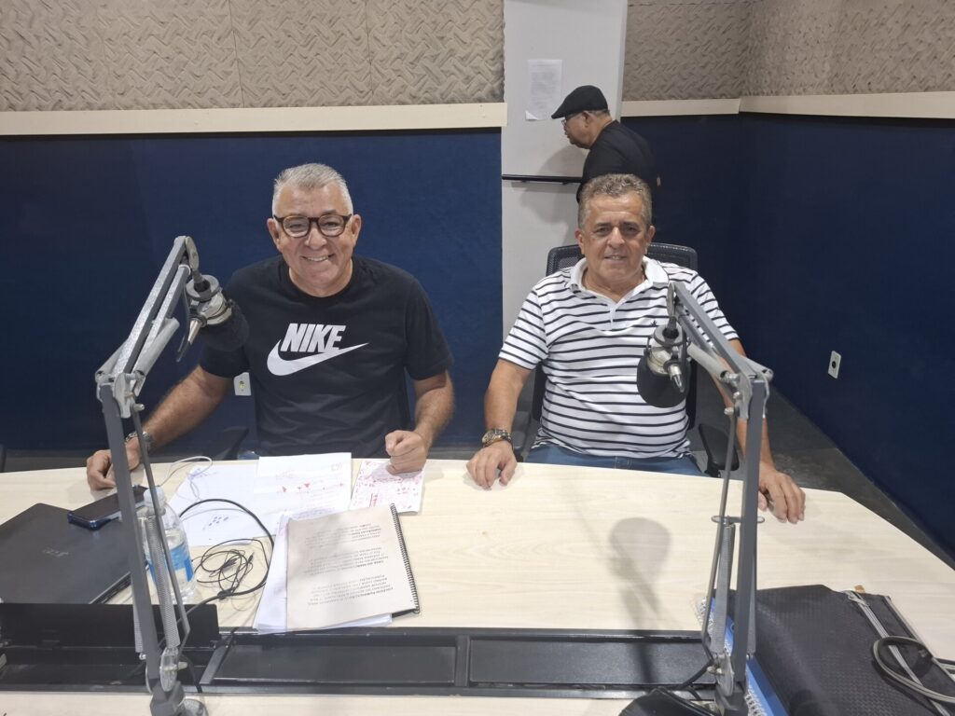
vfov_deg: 58.9
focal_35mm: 23
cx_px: 478
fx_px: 635
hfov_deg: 73.9
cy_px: 358
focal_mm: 5.54
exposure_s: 1/60
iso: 320
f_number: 1.8
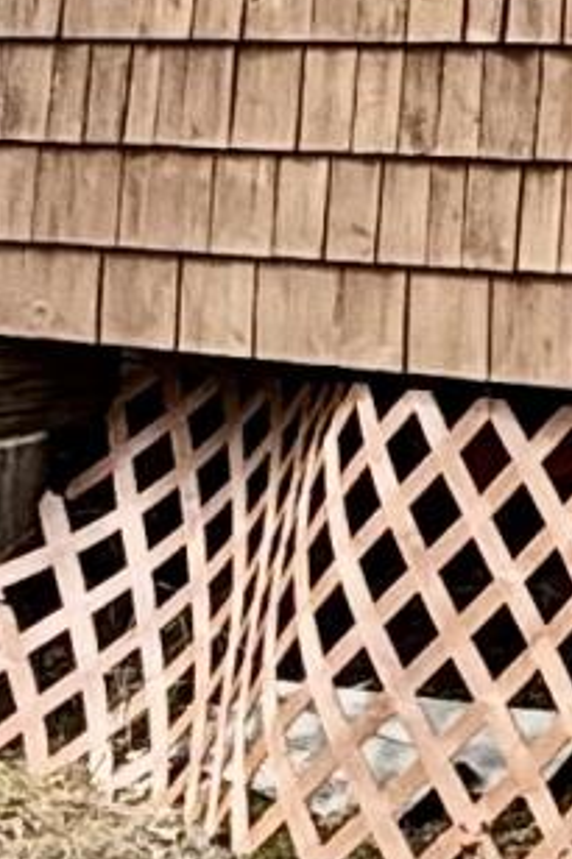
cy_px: -477
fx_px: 3388
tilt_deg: +4.1
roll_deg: +2.7
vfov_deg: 13.5
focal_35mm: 142
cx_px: 2084
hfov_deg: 7.5
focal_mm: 2.22
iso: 64
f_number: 2.2
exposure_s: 1/433
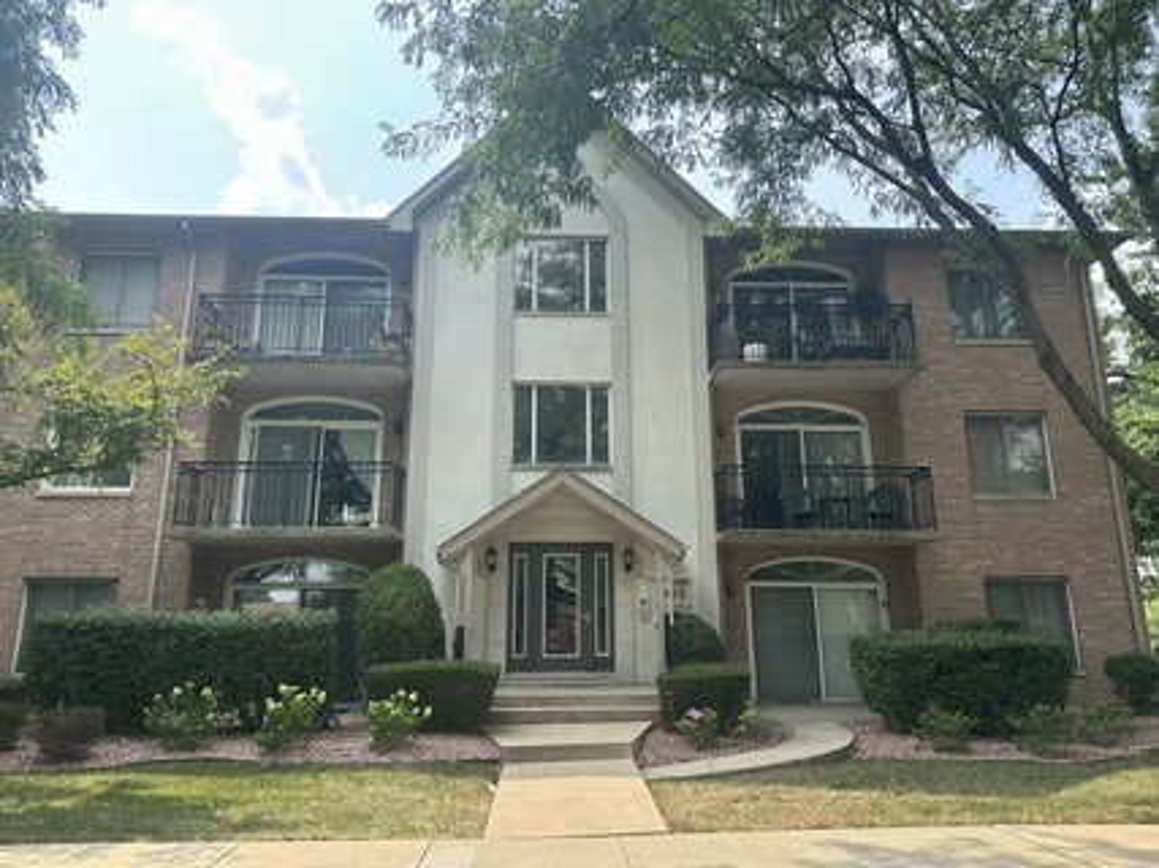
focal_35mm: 24
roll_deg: +0.7
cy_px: 434
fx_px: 803
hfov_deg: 71.6
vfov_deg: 56.8
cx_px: 580
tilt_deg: +14.5
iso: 80
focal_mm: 6.86
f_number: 1.78
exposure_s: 1/1433
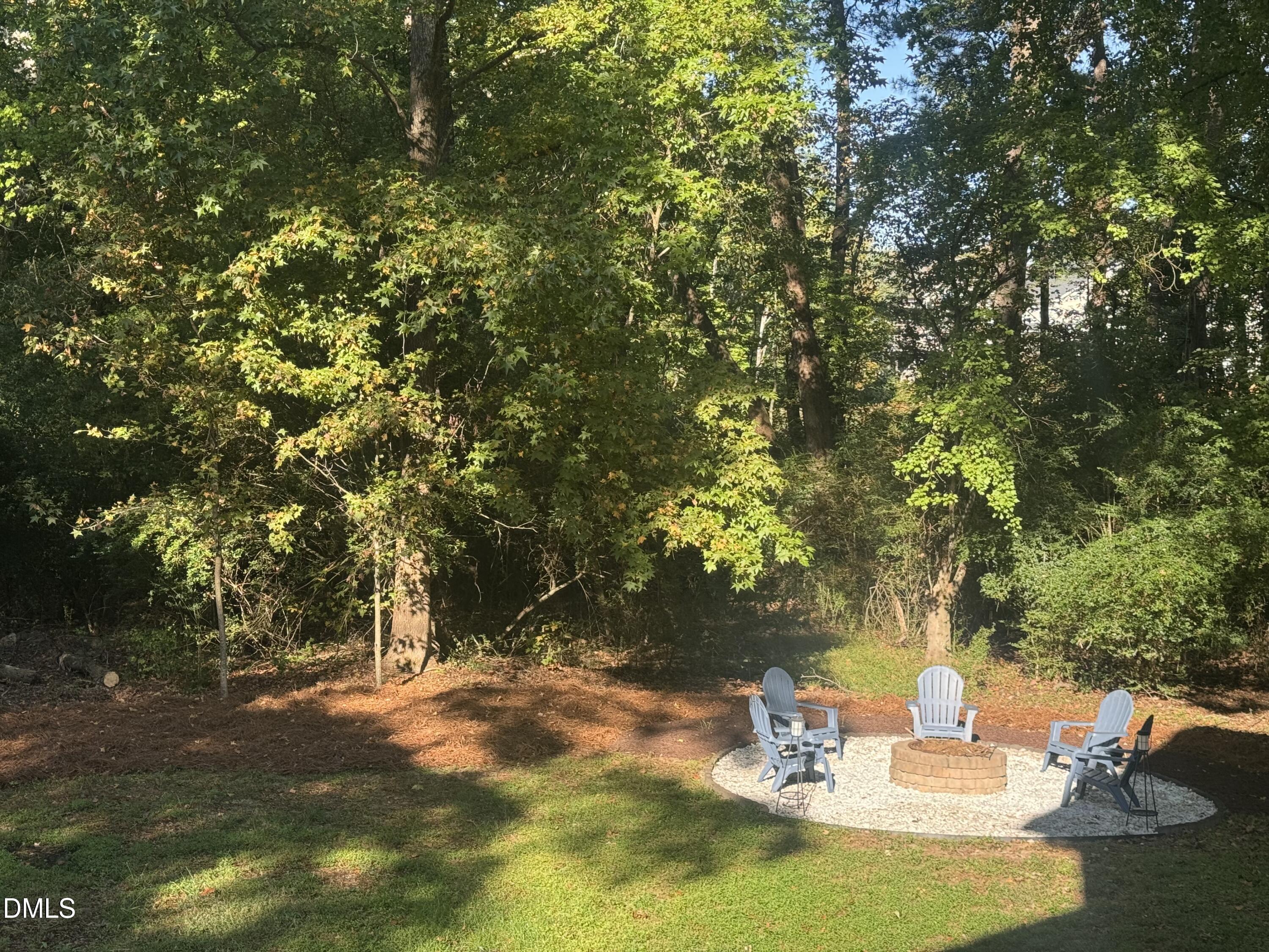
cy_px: 476
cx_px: 634
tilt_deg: -4.5
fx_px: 1760
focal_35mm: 48
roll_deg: -2.3
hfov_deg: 39.7
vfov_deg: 30.3
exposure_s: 1/540
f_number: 1.78
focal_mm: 6.76
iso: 64
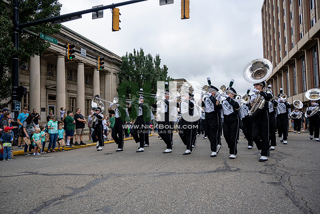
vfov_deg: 53.2
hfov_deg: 73.7
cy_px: 107
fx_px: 213
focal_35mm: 24
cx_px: 160
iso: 500
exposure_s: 1/1600
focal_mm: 24
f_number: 4
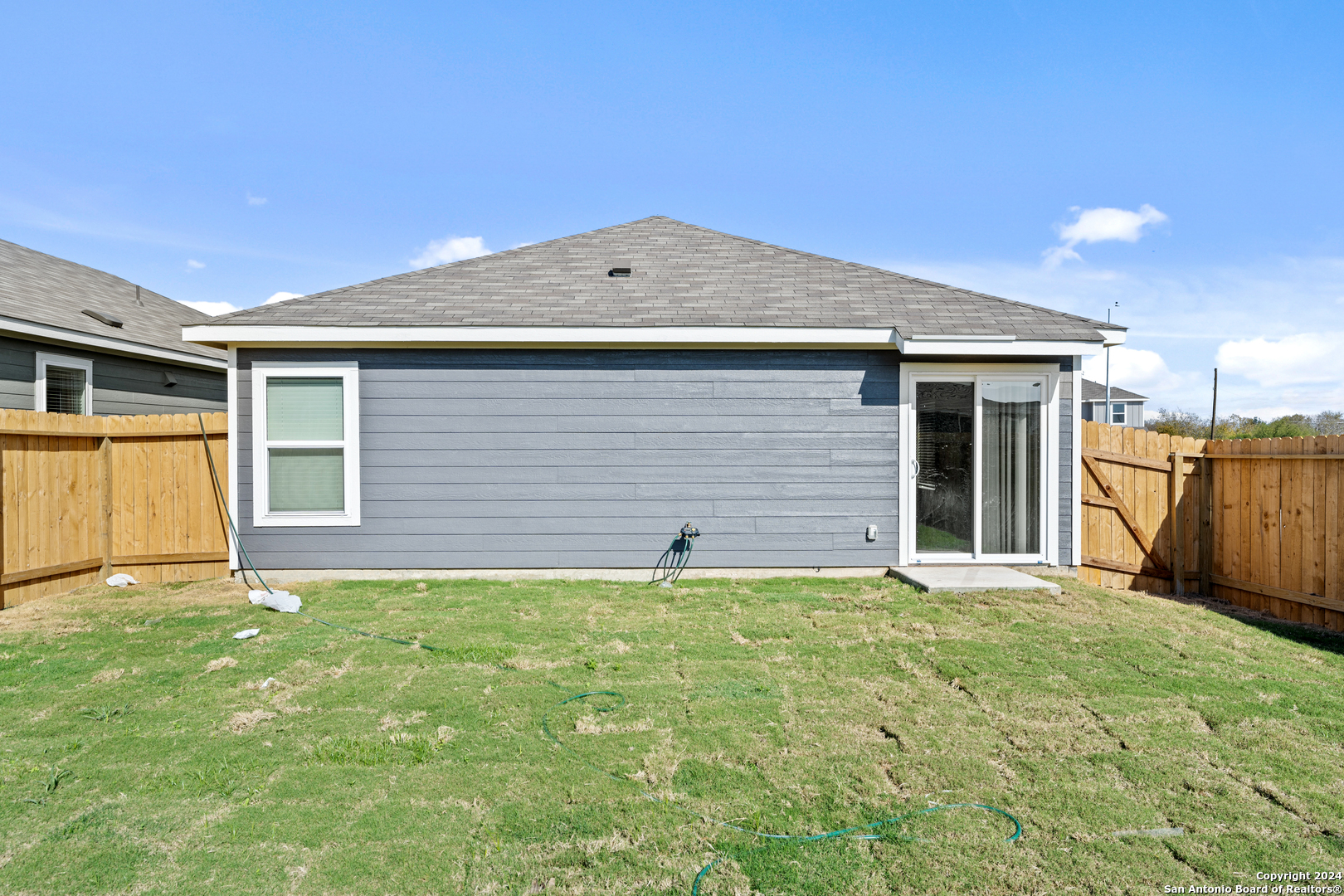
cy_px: 448
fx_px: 810
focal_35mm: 22
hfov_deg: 79.4
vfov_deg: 57.9
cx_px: 672
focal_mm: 21.7
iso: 100
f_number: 8
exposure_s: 1/100
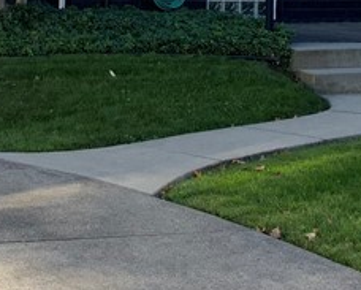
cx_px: 28
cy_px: 30
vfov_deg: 12.1
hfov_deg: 15.0
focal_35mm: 127
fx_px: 1359
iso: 16
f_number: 1.8
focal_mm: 3
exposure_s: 1/514
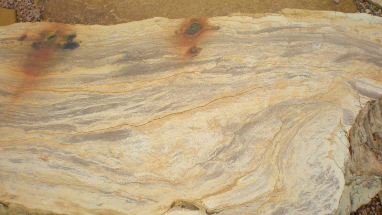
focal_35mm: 42
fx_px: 426
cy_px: 122
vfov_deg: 28.3
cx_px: 192
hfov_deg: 48.3
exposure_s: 1/595
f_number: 4.6
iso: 200
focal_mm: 6.3
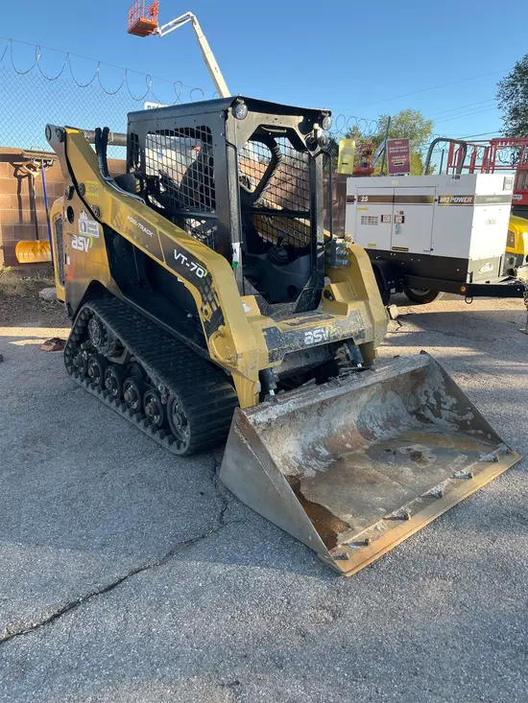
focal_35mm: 26
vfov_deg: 67.3
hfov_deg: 53.1
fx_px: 529
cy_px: 352
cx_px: 264
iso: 50
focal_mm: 5.1
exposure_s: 1/499
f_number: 1.6
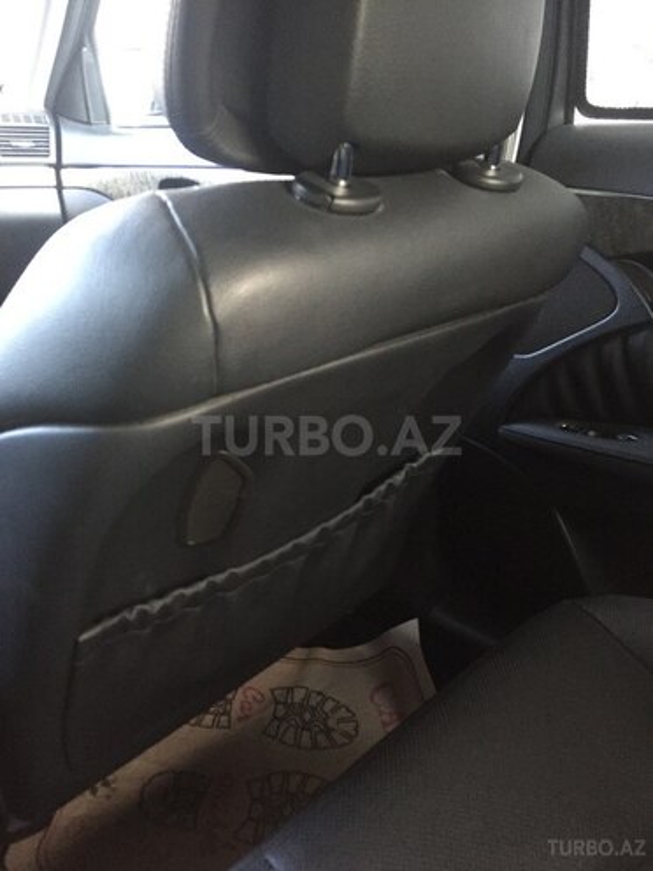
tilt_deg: -24.6
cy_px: 436
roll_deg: -3.4
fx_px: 729
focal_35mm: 29
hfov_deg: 48.2
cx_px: 326
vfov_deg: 61.7
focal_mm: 4.15
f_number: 2.2
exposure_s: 1/20
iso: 250
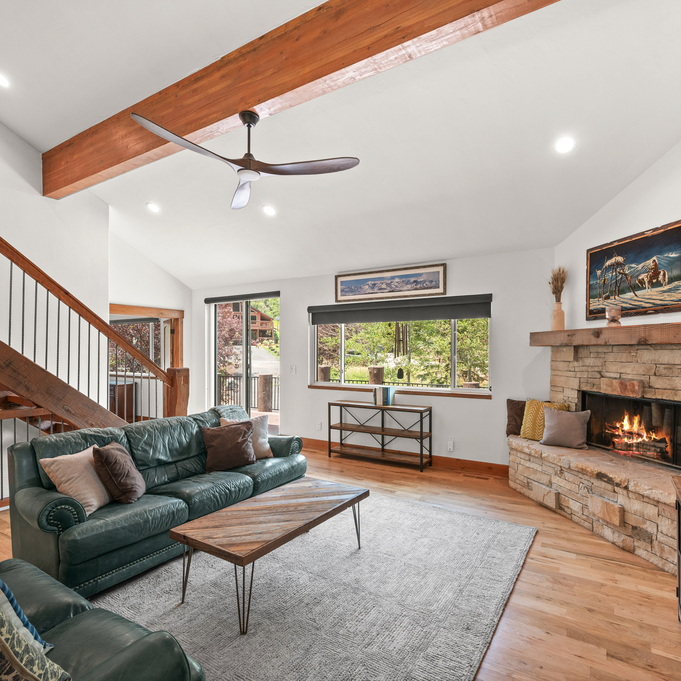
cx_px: 362
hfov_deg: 80.6
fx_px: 401
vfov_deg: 80.7
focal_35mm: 18
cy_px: 339
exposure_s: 1/8
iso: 500
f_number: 7.1
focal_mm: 14
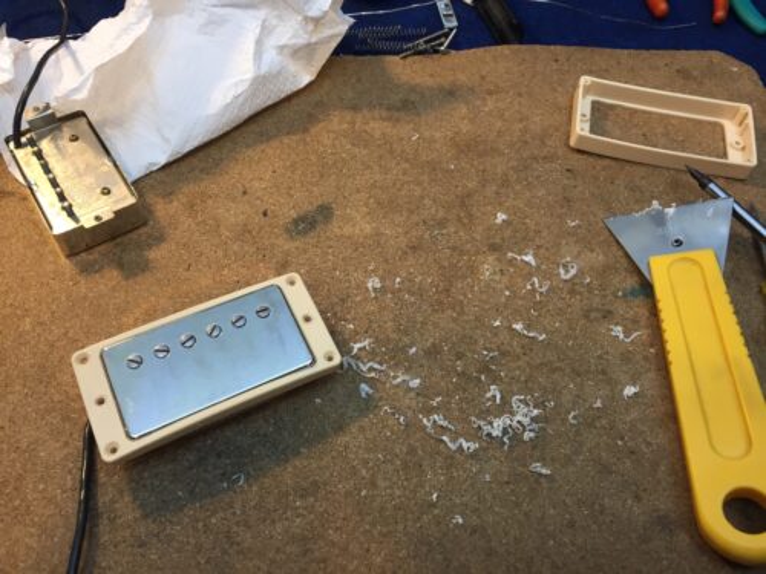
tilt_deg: -54.4
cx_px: 383
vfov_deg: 48.2
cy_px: 287
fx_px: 642
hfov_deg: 61.7
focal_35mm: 29
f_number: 2.2
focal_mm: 4.15
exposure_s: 1/33
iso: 50
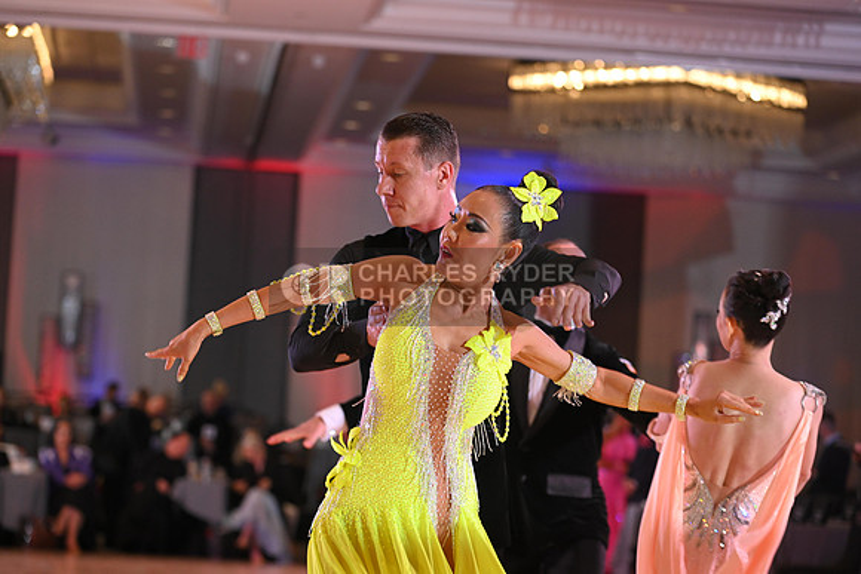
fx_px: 2871
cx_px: 430
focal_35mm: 120
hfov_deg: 17.1
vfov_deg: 11.4
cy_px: 287
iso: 1600
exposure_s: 1/250
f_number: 4.5
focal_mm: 120
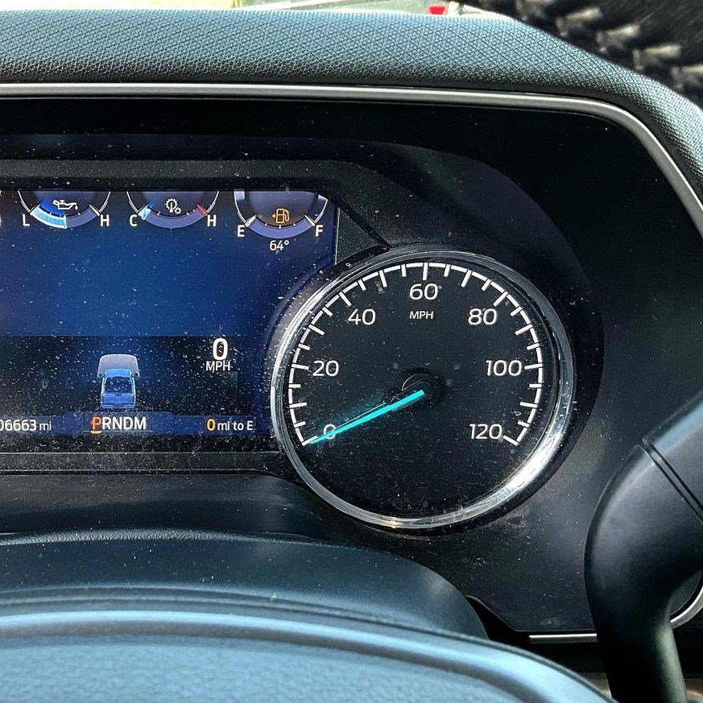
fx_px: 1080
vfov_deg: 36.0
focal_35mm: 47
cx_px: 121
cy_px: 371
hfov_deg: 34.7
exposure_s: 1/107
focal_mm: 3
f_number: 1.8
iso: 64
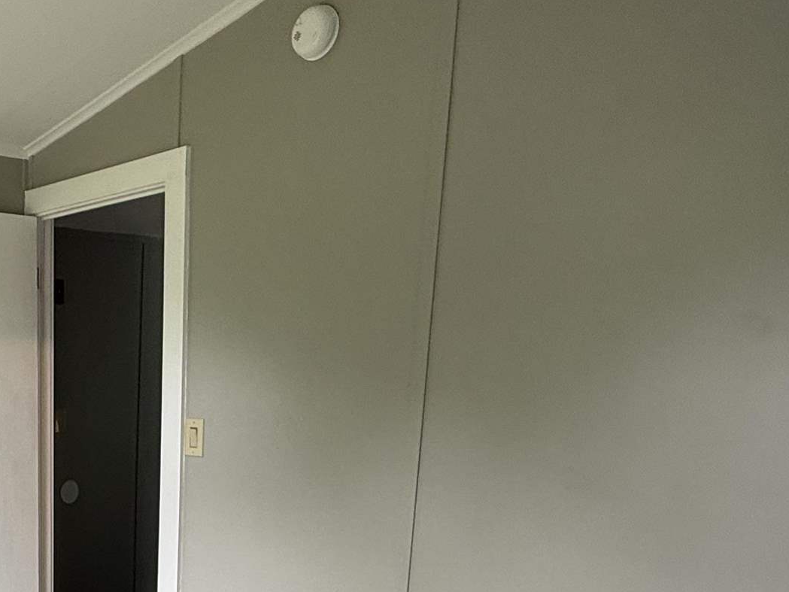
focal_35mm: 41
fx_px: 935
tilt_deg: -12.4
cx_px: -4
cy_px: 581
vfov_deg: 32.5
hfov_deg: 40.1
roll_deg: +0.0
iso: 125
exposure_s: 1/99
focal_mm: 2.22
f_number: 2.2
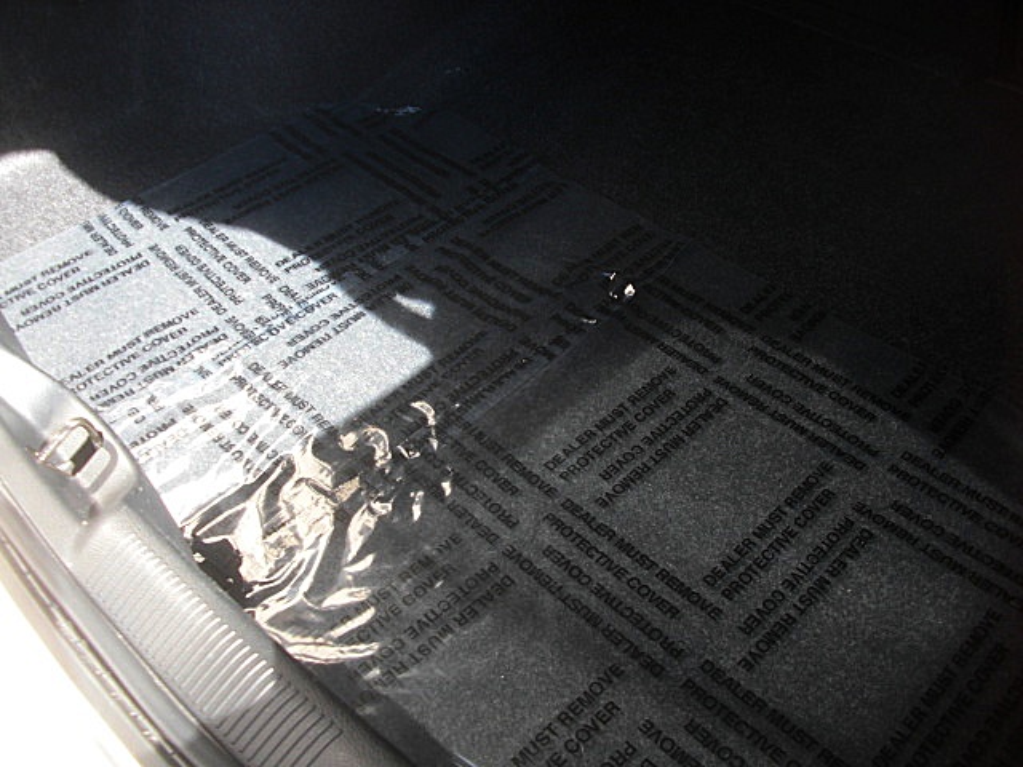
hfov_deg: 51.4
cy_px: 384
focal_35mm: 36
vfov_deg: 39.7
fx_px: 1064
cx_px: 512
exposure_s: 1/80
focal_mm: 6.3
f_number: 2.8
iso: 50
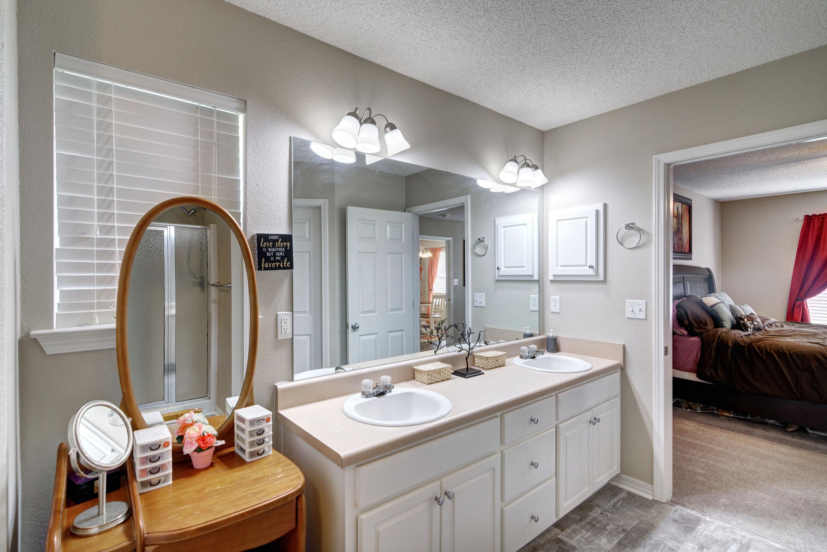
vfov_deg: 73.7
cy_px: 276
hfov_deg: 96.7
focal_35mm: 16
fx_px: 368
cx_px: 414
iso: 400
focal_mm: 11
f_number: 7.1
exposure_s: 1/125
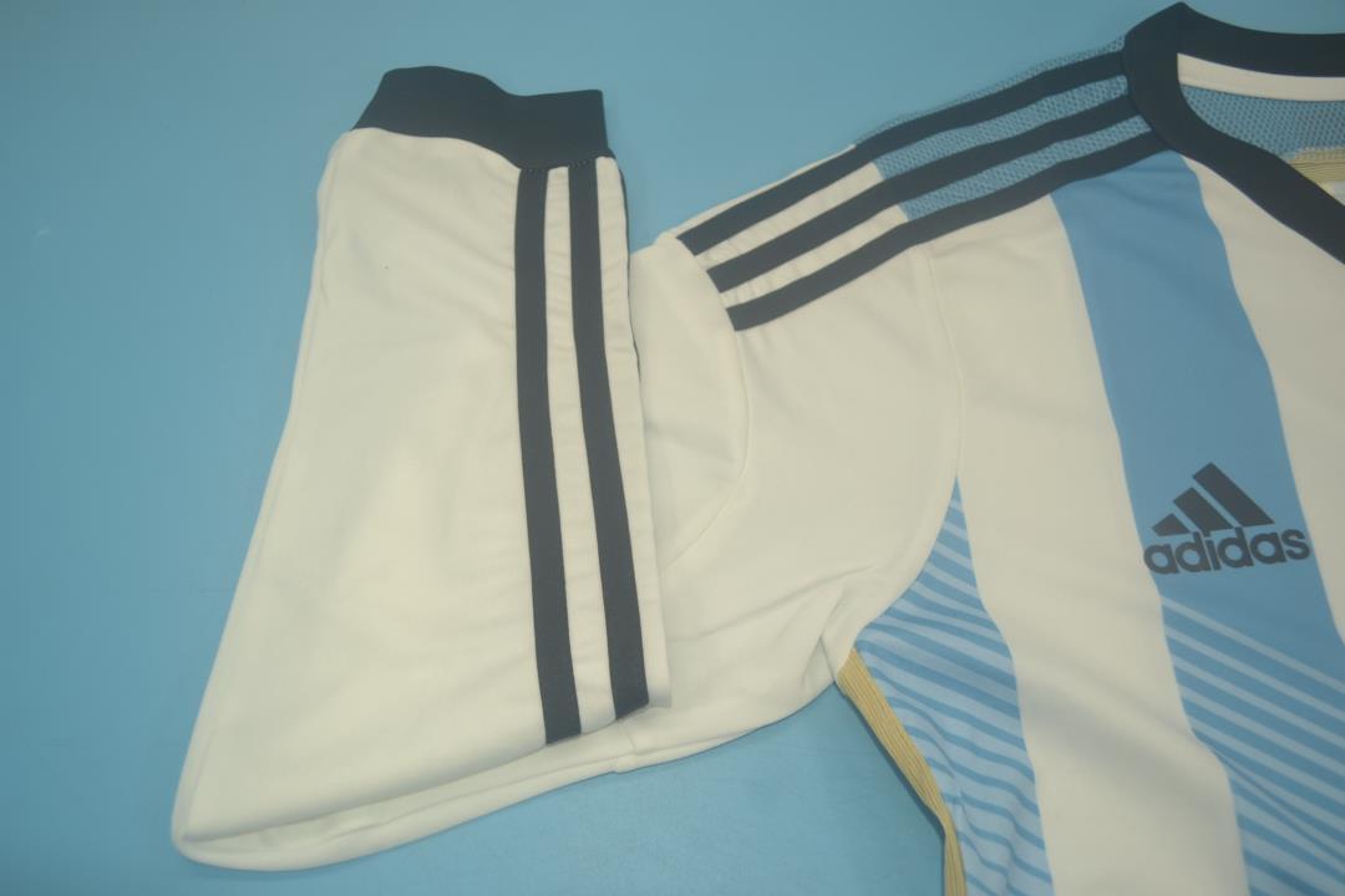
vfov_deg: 43.6
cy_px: 448
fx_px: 1121
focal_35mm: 30
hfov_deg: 61.9
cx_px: 672
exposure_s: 1/200
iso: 200
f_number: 3.8
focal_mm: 20
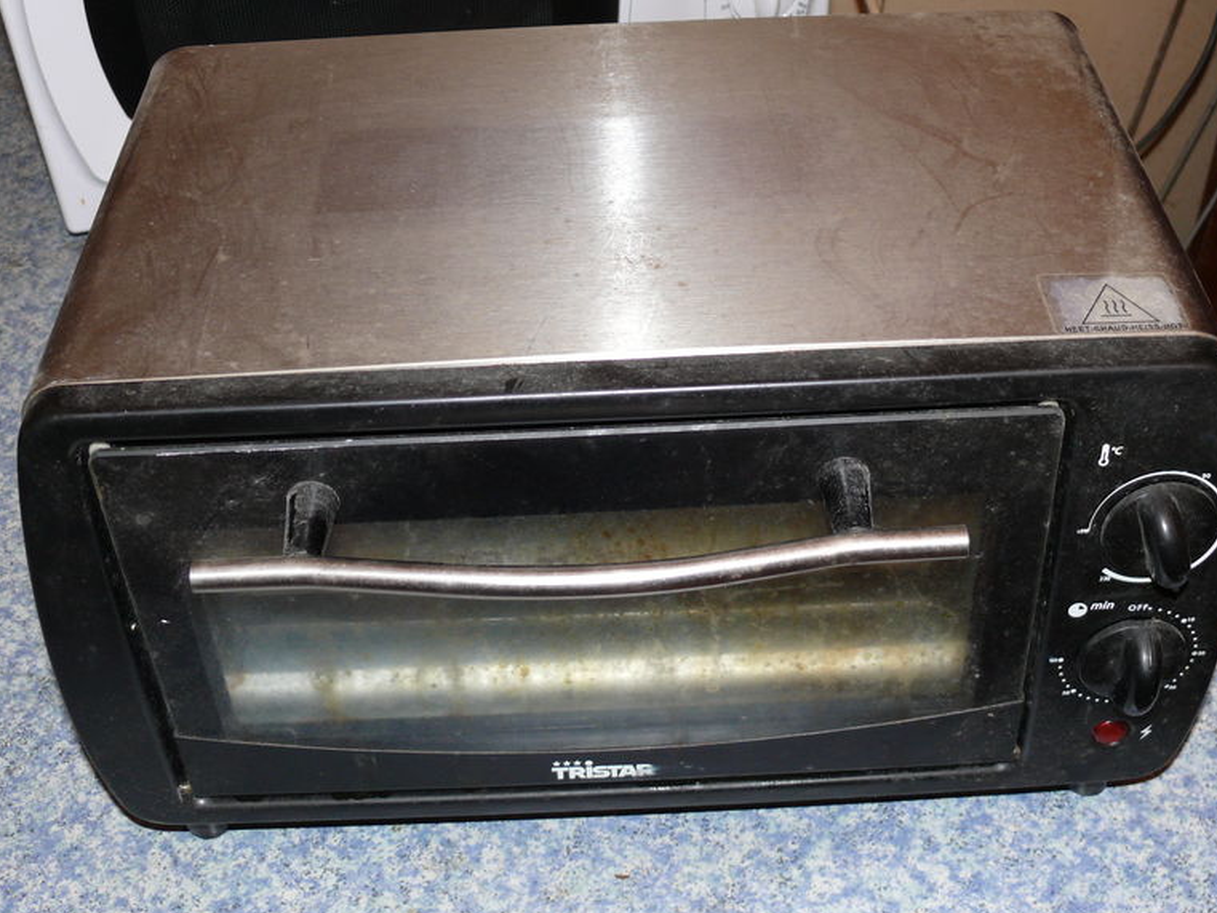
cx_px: 659
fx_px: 1617
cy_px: 395
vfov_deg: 31.5
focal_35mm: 46
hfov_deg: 41.2
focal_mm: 7.4
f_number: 2.8
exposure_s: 1/30
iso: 100
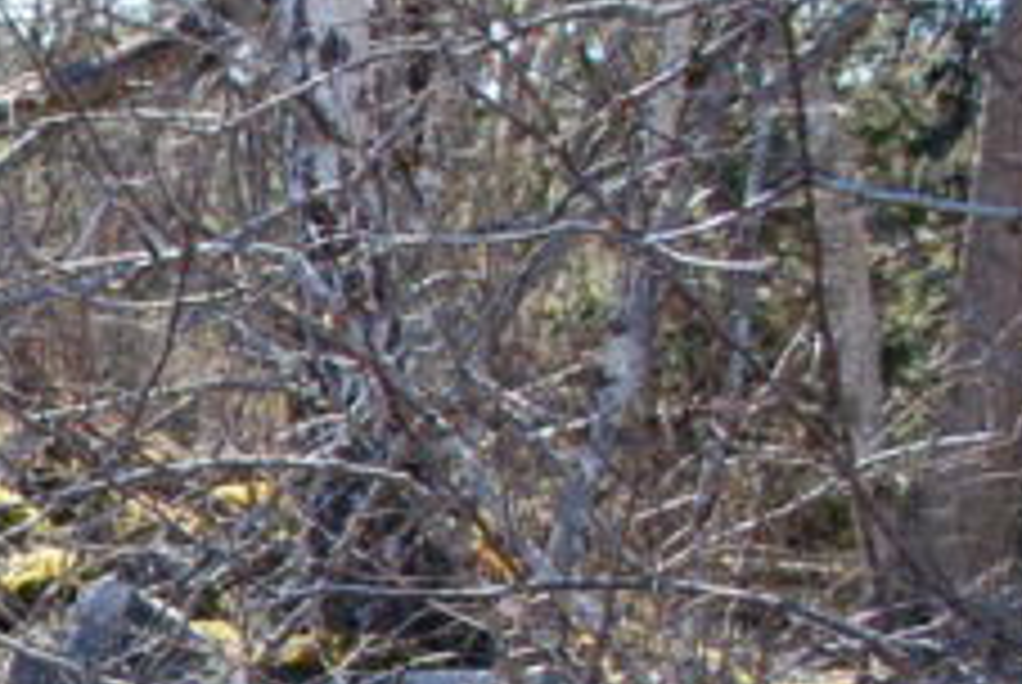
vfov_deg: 11.1
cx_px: -1180
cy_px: 812
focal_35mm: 122
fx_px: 3468
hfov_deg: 13.6
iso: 100
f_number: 5
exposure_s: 1/100
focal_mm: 18
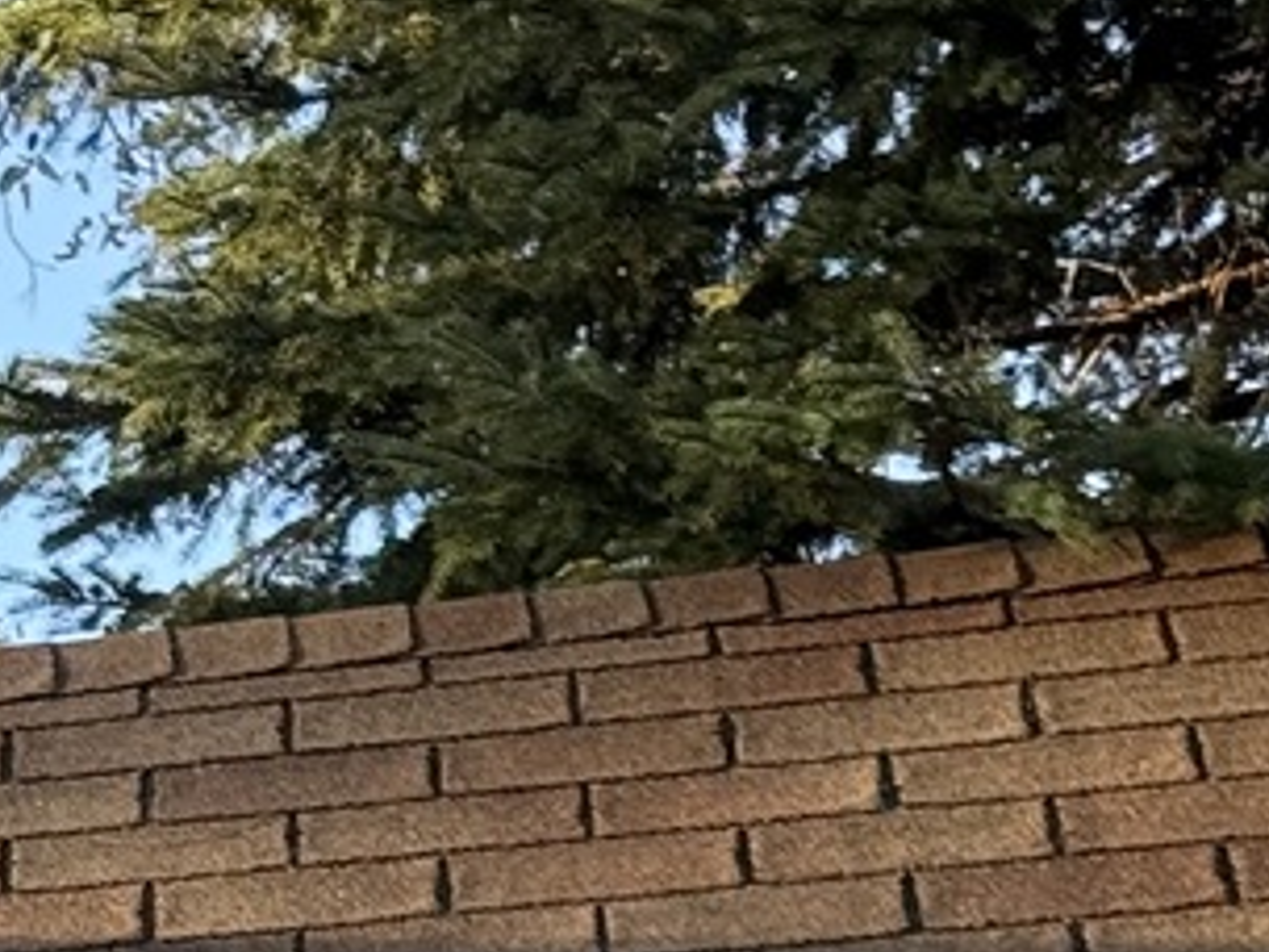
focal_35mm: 227
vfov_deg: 6.5
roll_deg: +0.4
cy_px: 693
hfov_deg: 8.2
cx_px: -1570
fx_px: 8322
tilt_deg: +17.0
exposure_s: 1/326
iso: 64
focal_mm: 6.76
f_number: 1.78
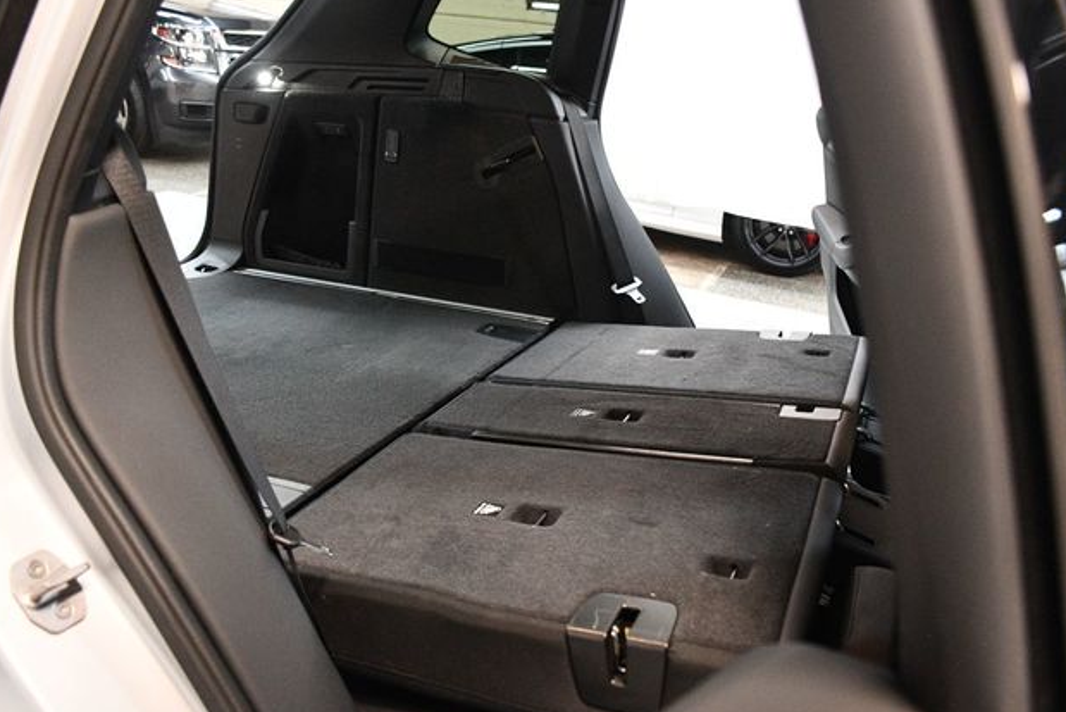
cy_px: 353
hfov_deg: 60.3
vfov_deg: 42.3
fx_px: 918
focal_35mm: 31
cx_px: 532
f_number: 3.5
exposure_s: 1/60
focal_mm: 20
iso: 4000
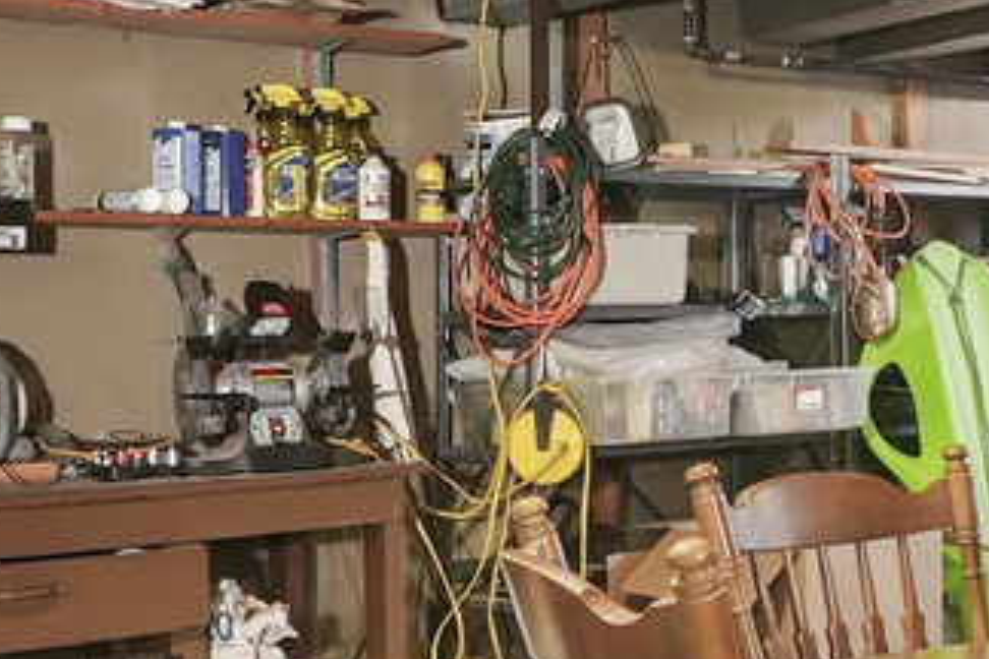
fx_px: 1786
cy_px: 299
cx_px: 809
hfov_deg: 30.1
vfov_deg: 20.9
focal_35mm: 65
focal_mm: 13
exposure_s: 1.6
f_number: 11
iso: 2500
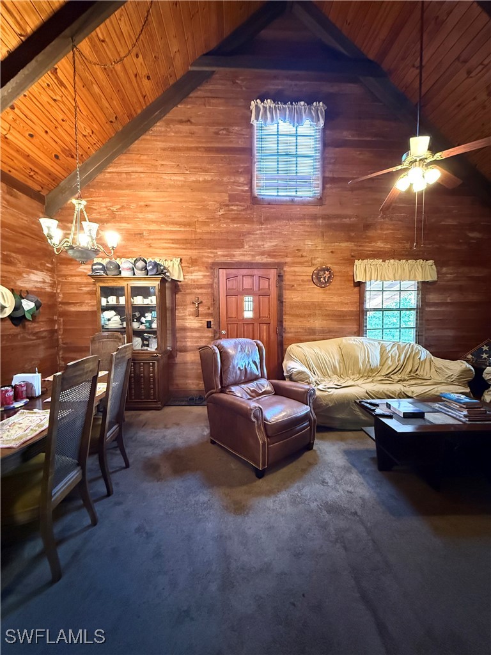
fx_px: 265
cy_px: 328
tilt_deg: -2.6
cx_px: 246
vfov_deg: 102.1
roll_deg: -0.3
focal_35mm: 14
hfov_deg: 85.7
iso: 1250
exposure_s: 1/40
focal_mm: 2.22
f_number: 2.2
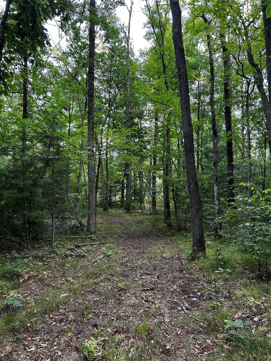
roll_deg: -1.3
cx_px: 136
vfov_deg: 67.3
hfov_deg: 53.1
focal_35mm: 26
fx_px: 271
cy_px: 180
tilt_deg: +2.2
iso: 80
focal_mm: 5.7
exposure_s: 1/121
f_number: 1.5
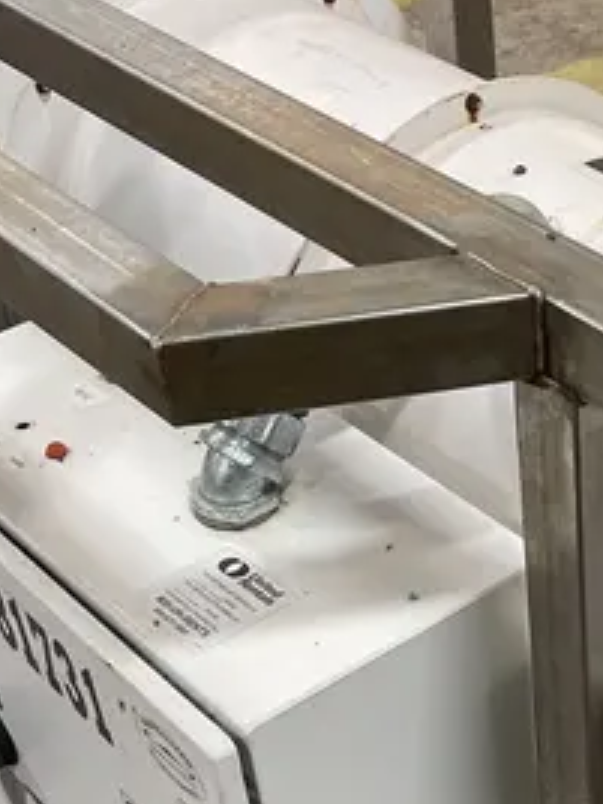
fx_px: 1649
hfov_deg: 20.2
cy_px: 632
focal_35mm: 71
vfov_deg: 26.9
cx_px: 576
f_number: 1.6
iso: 160
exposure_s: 1/60
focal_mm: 4.2
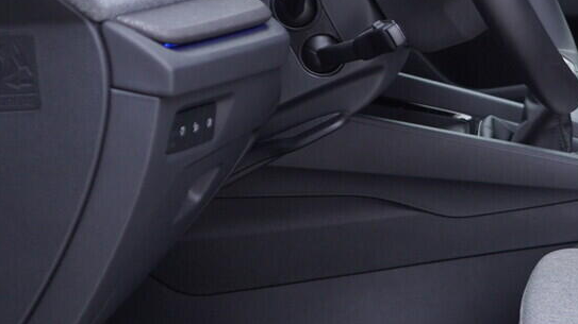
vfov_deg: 12.0
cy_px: 20
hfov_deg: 20.8
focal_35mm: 100
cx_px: 559
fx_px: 1532
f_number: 2.8
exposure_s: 1/40
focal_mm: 24
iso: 125
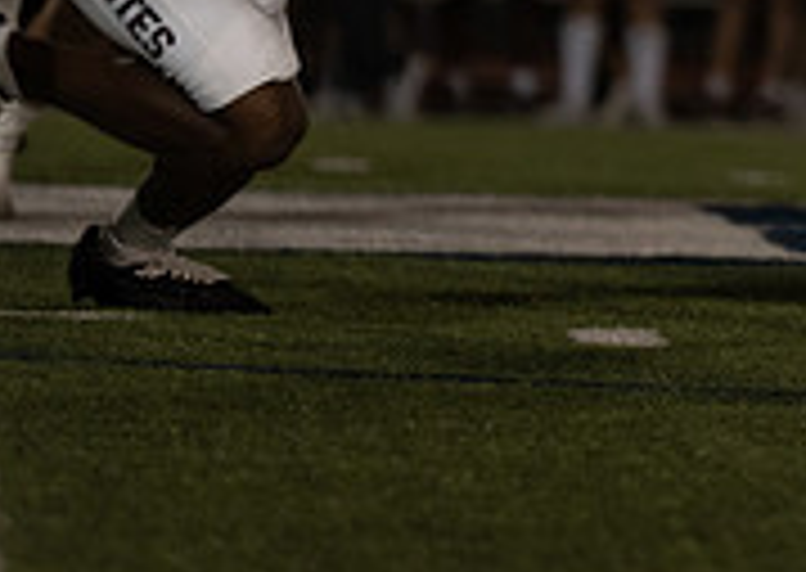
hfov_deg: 2.9
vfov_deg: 2.1
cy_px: -392
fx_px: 15759
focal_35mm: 690
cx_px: 1261
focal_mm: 165
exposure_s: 1/1000
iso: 1000
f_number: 2.8
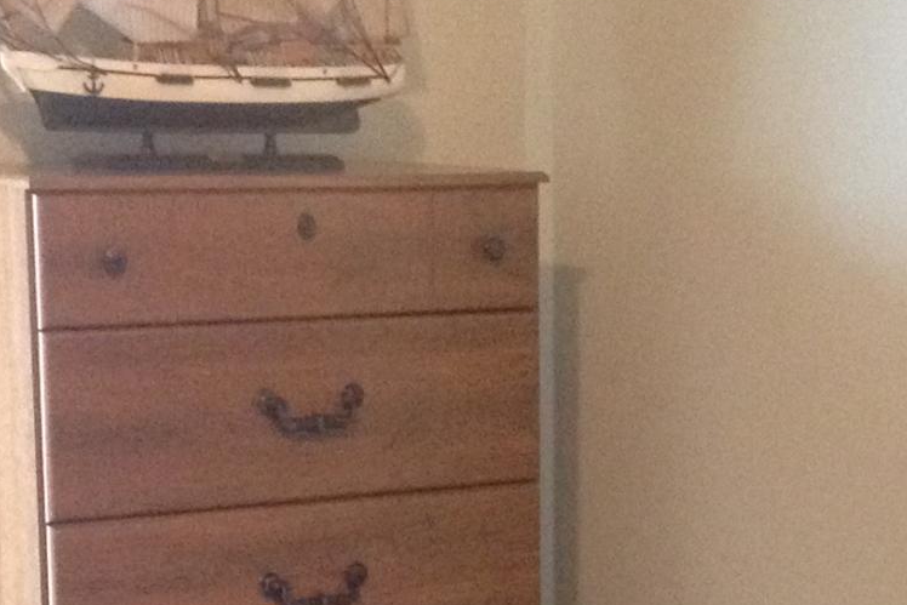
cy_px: 822
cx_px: 902
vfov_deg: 9.2
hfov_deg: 13.9
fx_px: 3679
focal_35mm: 146
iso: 400
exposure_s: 1/17
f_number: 2.4
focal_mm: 4.28
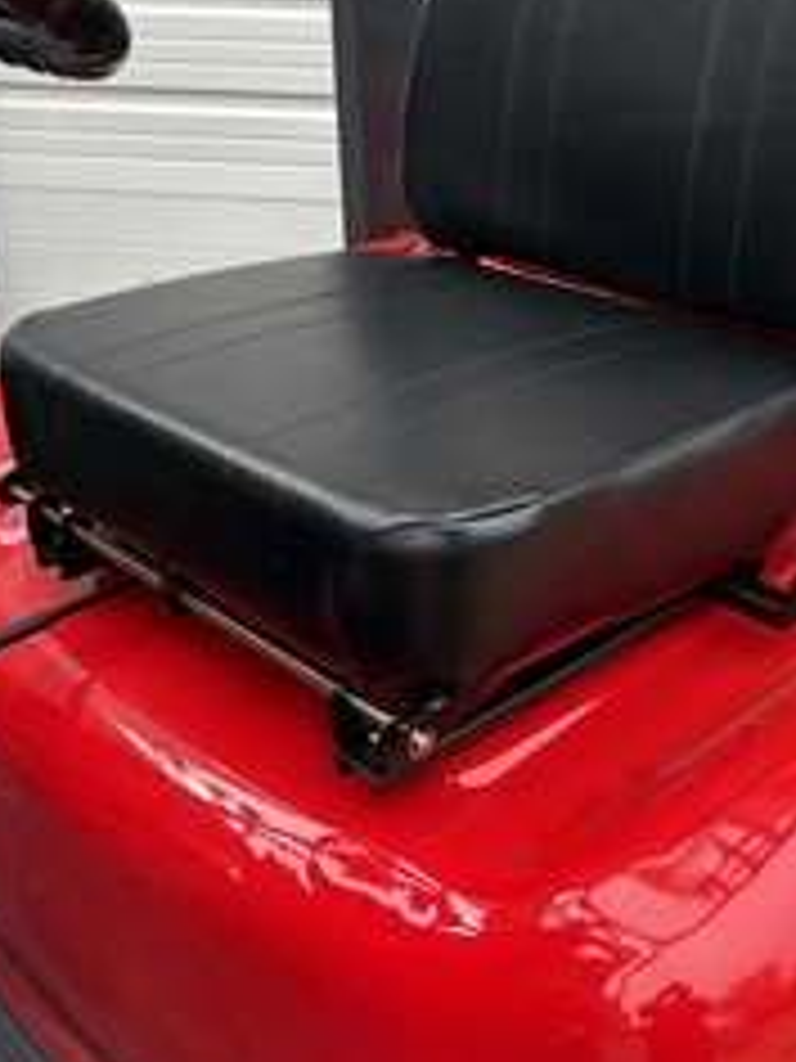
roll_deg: -1.4
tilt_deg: -21.4
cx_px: 540
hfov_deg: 32.6
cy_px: 436
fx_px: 1349
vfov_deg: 42.8
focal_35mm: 44
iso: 50
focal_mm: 5.96
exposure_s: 1/543
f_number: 1.6
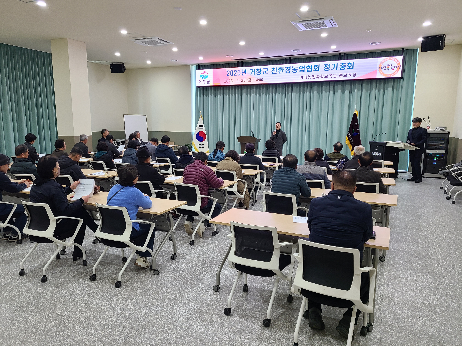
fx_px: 347
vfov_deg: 53.1
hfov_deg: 67.3
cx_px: 231
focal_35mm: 26
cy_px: 173
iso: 160
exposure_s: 1/60
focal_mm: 5.4
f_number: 1.8
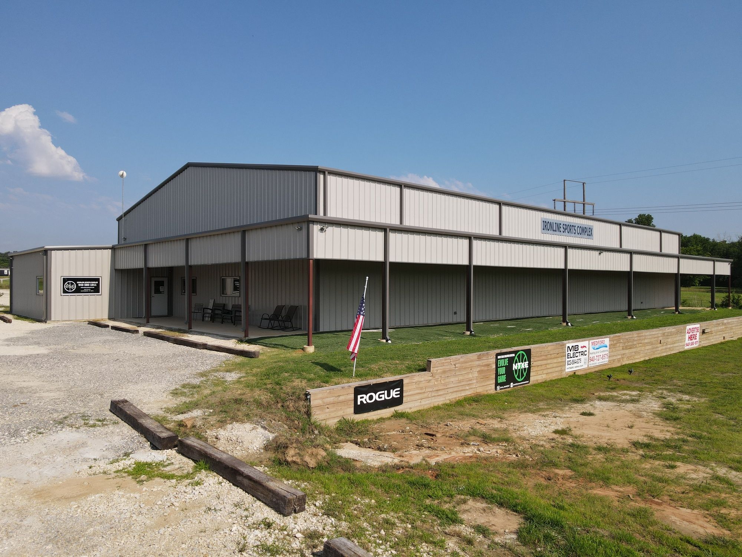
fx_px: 514
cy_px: 278
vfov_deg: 56.8
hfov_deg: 71.6
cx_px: 371
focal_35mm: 24
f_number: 2.8
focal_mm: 4.5
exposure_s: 1/1000
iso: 100
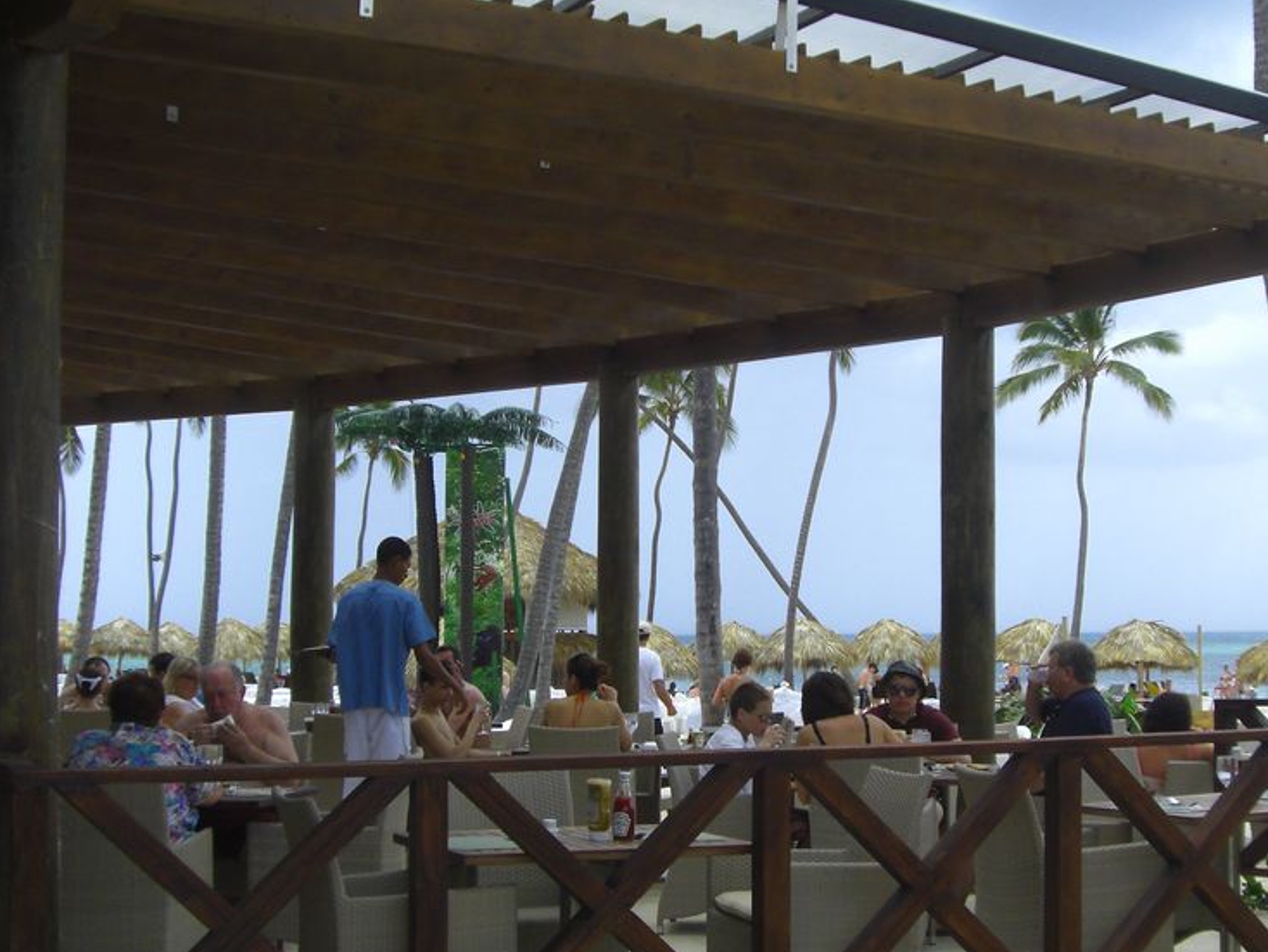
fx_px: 1942
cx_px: 770
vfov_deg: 27.5
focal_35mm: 53
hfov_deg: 36.0
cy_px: 494
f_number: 8
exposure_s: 1/125
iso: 100
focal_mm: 6.2
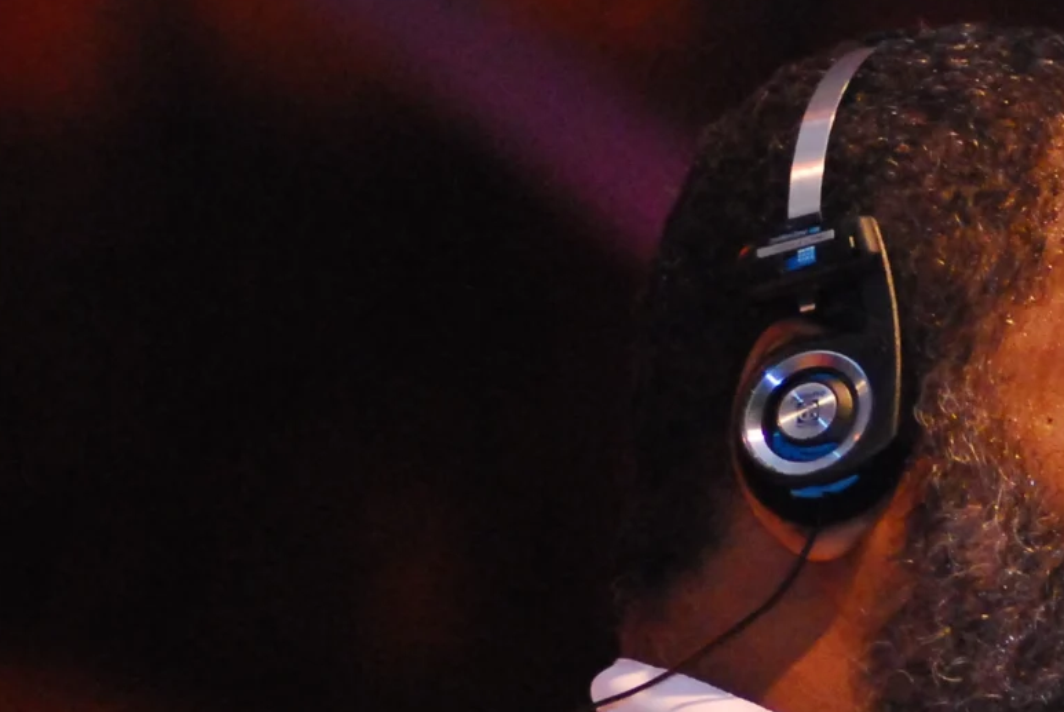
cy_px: 1149
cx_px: 1554
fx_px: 15432
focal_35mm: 522
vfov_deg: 2.6
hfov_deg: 3.9
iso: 1600
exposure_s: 1/250
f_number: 2.8
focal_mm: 105
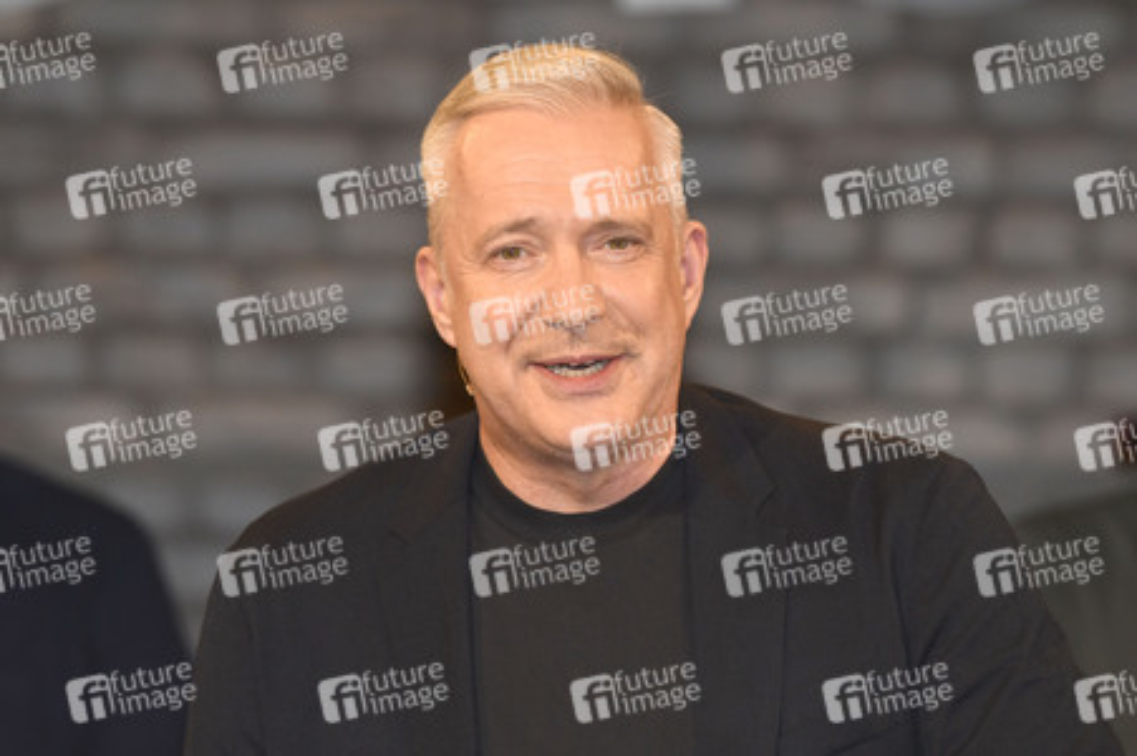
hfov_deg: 10.3
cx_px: 568
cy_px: 378
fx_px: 6312
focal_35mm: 200
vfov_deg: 6.9
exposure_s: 1/320
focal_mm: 200
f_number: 5
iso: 1250
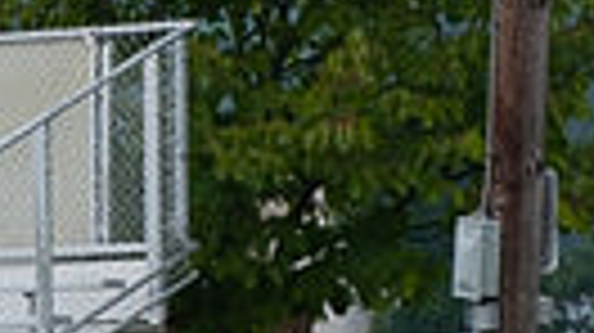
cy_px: 682
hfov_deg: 3.4
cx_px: -522
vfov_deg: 1.9
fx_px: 10072
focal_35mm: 640
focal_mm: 160
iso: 900
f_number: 5.6
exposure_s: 1/1250
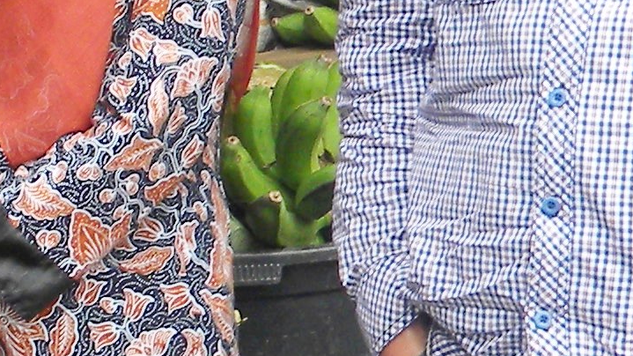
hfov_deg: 10.4
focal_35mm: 199
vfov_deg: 6.1
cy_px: 146
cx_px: -386
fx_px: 3339
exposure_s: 1/59.7
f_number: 3.7
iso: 110
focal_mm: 6.4
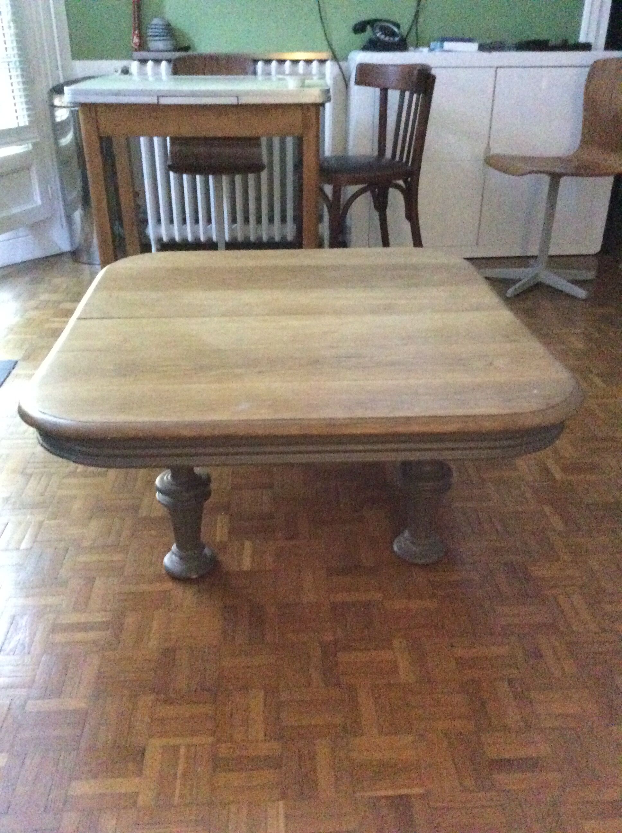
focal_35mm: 32
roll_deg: -1.0
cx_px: 311
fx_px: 769
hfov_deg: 44.1
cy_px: 416
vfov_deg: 56.9
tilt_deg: -28.2
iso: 800
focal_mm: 3.3
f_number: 2.4
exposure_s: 1/17
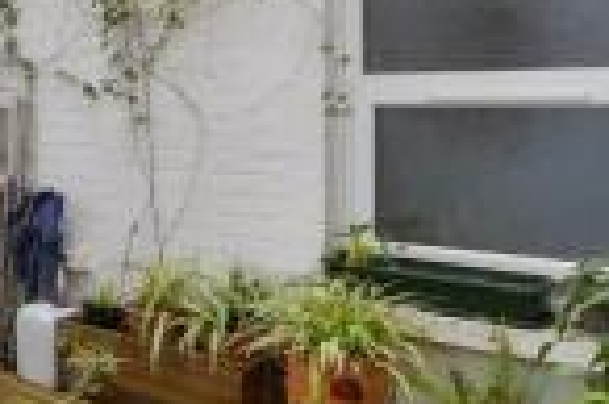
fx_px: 828
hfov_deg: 29.0
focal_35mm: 49
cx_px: -259
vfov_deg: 27.1
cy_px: 102
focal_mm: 10
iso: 160
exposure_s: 1/160
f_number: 6.3
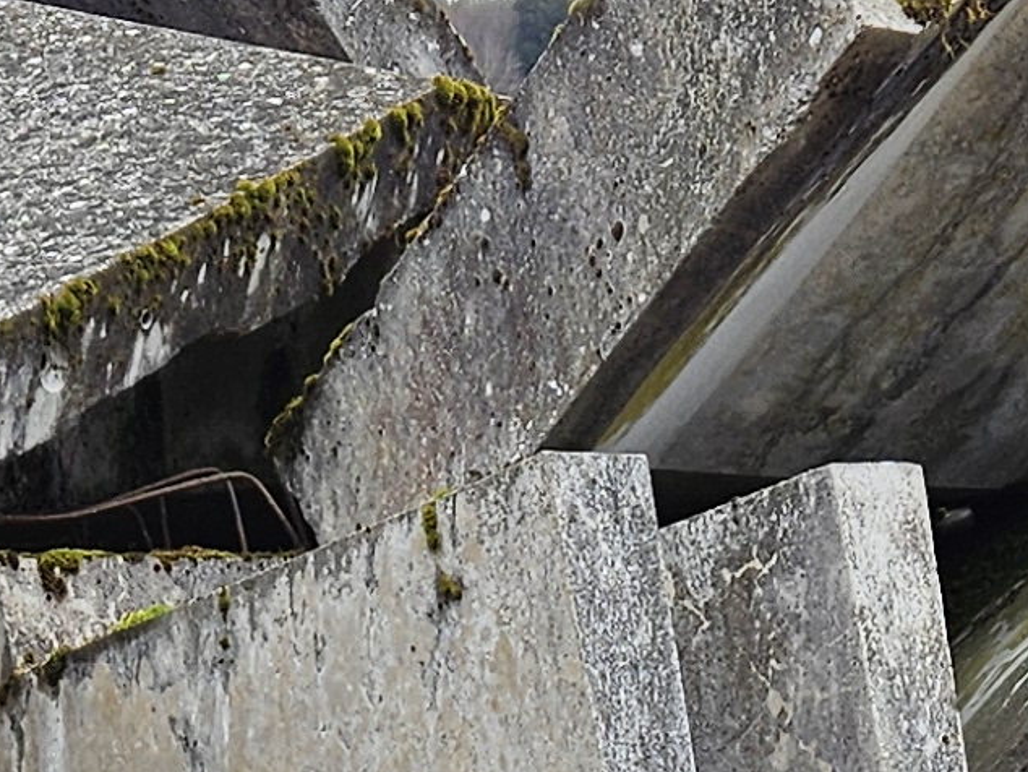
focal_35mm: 145
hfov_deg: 13.6
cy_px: 1795
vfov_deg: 9.3
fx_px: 4308
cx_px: 446
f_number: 1.8
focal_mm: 5.4
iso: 25
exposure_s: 1/374
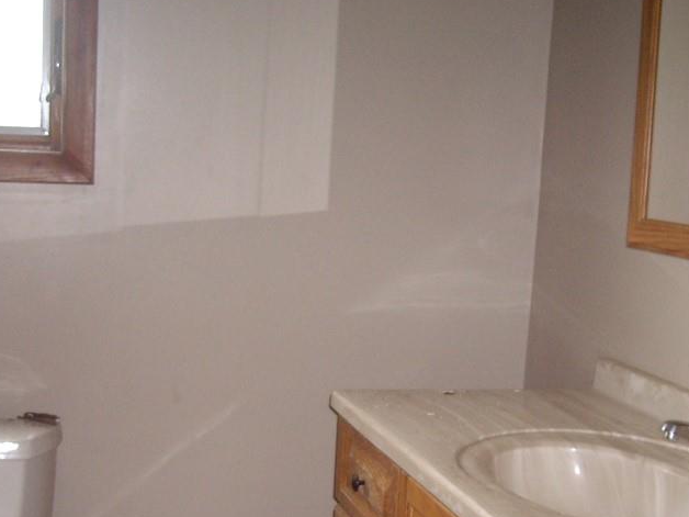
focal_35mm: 62
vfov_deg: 23.3
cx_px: 389
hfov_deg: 31.2
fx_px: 1234
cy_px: 406
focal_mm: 6.2
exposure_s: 1/40
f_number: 2.7
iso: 200
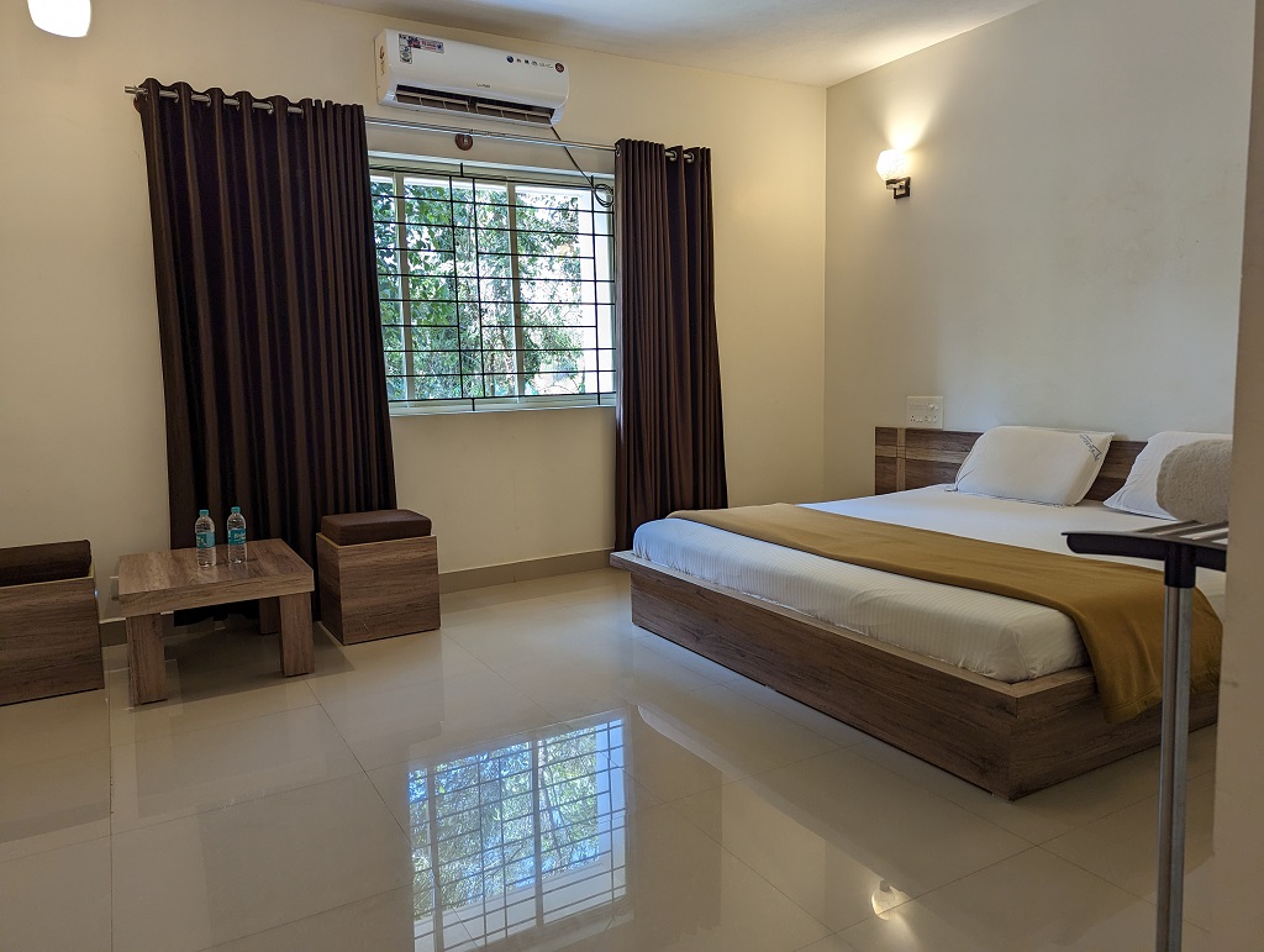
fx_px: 878
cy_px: 476
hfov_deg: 71.5
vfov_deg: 56.9
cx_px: 632
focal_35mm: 24
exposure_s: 1/100
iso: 85
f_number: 1.85
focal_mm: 6.81
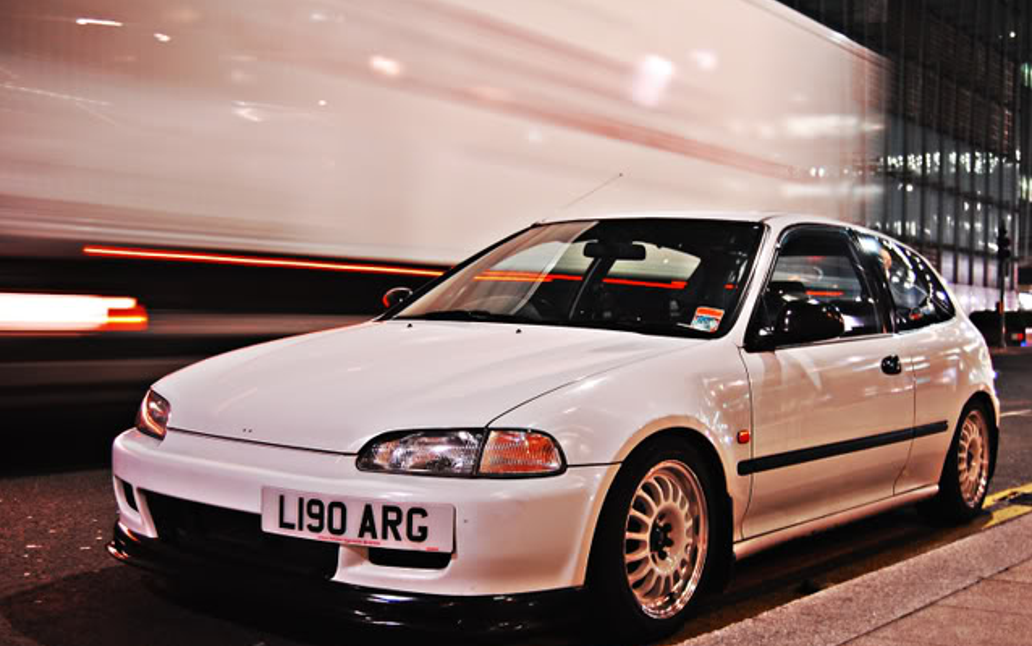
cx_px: 516
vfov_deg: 28.0
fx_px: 1294
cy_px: 342
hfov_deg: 43.5
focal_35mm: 46
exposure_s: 1/2
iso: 400
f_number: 4.2
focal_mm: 30
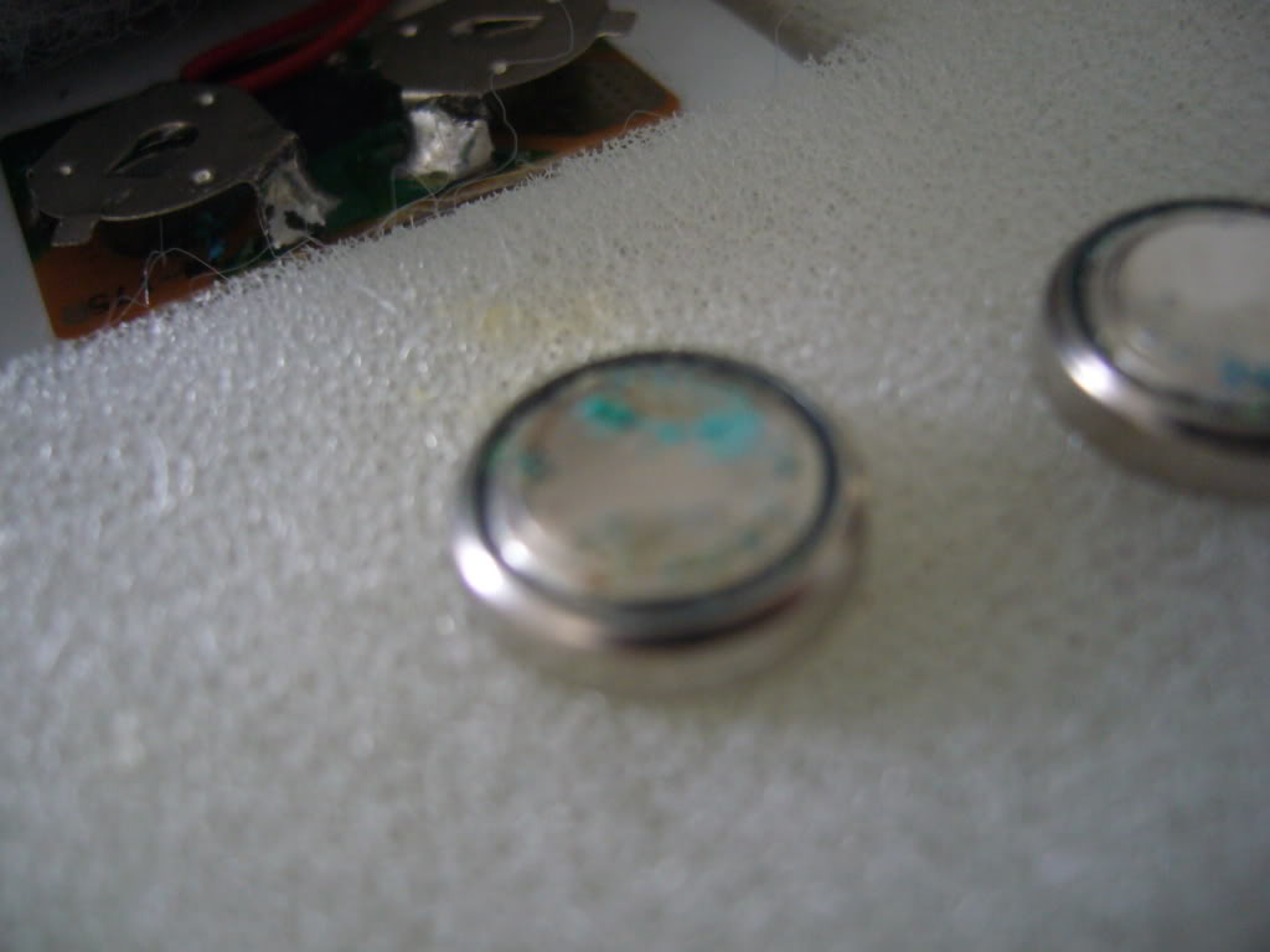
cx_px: 635
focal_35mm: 35
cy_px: 476
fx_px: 1284
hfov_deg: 52.6
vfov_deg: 40.7
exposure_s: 1/13
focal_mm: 5.8
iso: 200
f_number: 2.8
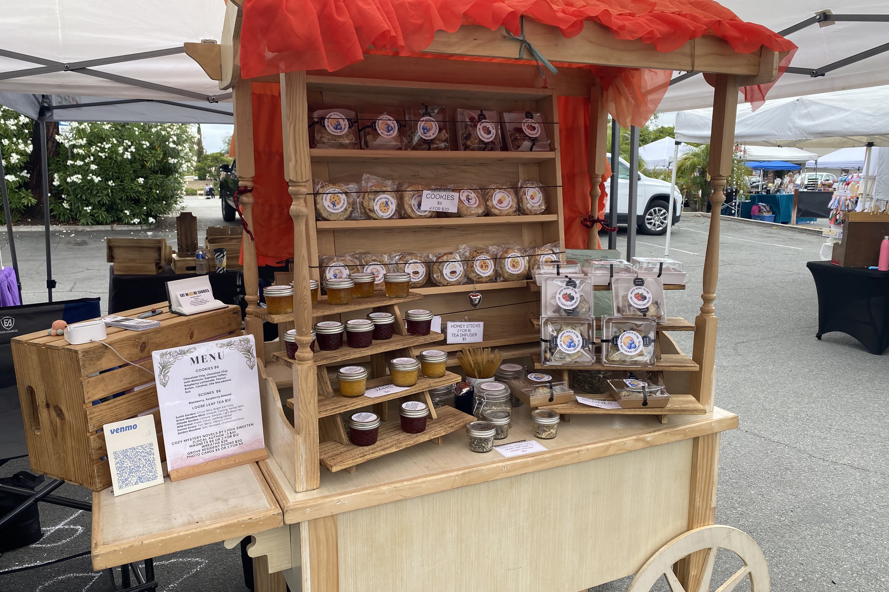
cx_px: 439
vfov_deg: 46.4
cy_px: 305
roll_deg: +0.3
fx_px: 691
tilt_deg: -9.5
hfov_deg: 65.5
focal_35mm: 28
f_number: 1.8
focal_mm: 4.25
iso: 32
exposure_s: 1/711
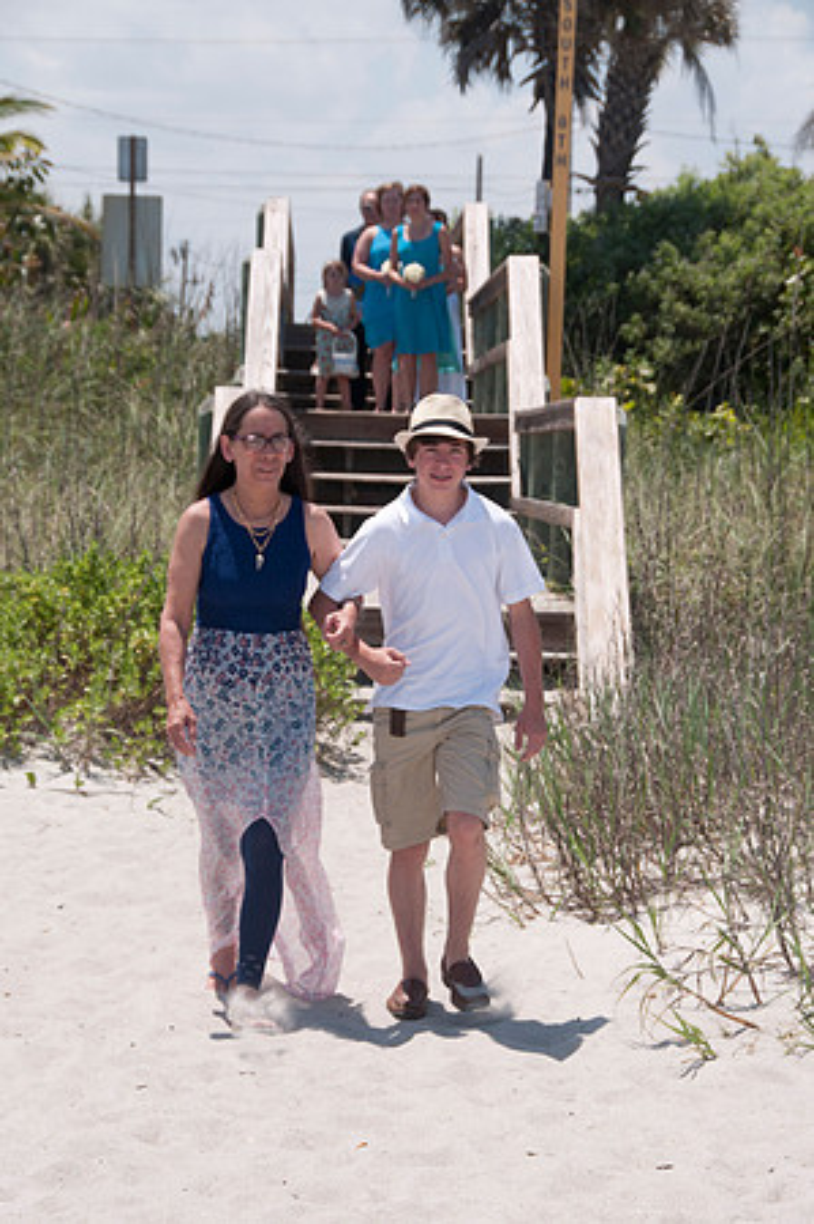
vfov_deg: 18.2
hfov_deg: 12.2
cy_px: 612
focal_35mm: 112
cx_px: 407
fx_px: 3824
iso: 100
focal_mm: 75
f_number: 10
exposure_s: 1/250
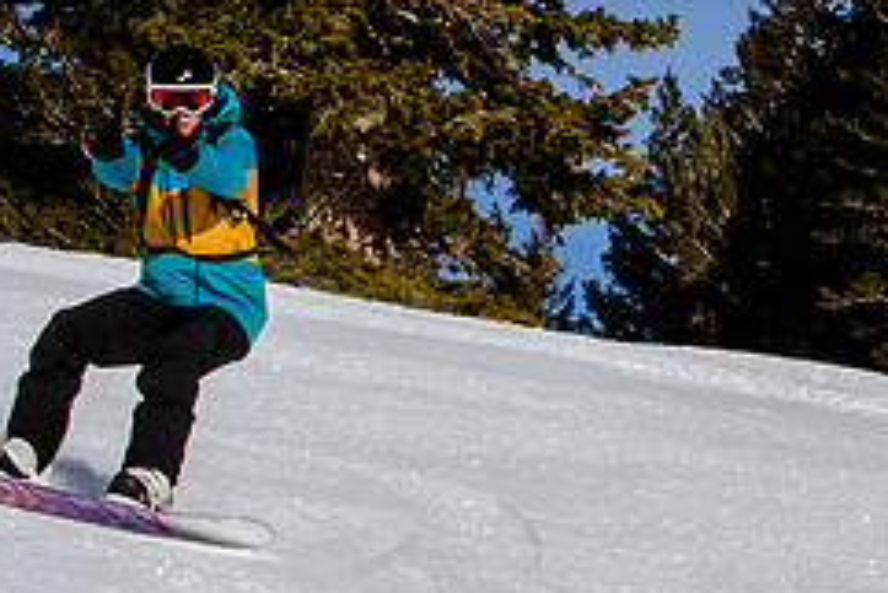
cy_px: 184
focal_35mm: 301
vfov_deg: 4.6
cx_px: 931
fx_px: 7429
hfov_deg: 6.8
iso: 160
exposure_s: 1/1000
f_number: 9
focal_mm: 46
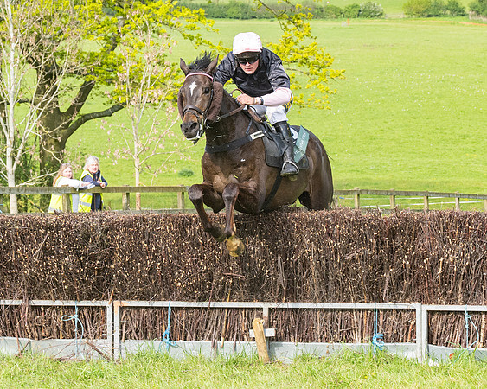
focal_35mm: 192
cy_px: 197
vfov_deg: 8.1
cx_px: 254
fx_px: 2764
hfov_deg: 10.1
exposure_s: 1/1250
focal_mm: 70
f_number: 5.6
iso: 400
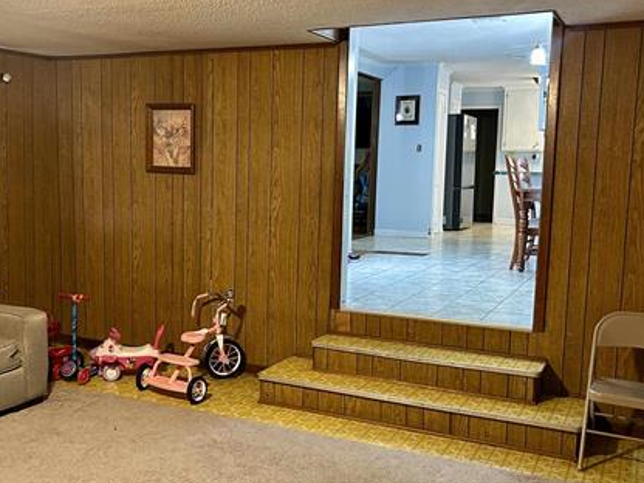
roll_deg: -0.2
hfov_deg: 46.5
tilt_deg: -7.8
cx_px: 257
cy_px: 245
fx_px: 744
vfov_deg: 36.0
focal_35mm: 40
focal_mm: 5.7
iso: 320
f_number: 1.5
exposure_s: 1/60
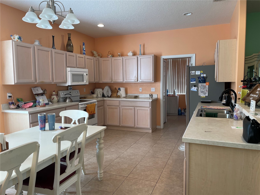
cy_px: 98
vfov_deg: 53.1
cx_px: 130
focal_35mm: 26
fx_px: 195
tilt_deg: -5.4
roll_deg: +1.4
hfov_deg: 67.3
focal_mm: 4.2
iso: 80
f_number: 1.6
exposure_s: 1/120
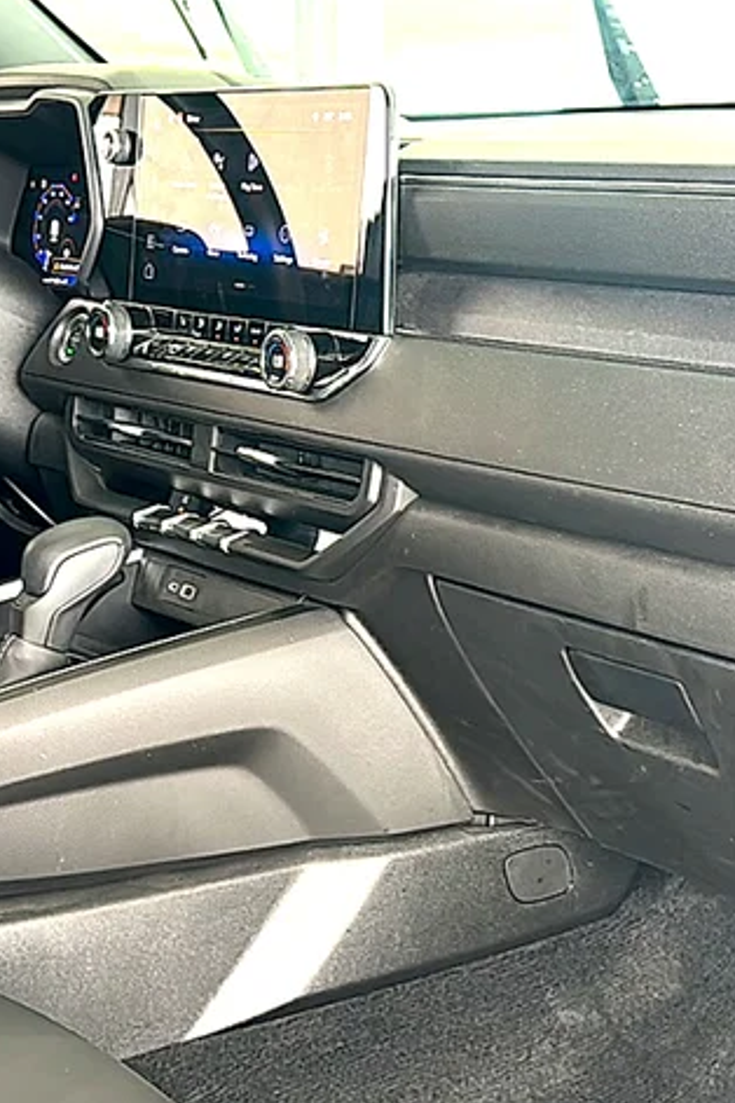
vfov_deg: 38.9
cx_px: 379
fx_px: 1562
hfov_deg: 26.5
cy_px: 563
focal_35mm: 51
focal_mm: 6.86
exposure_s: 1/80
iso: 160
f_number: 1.78
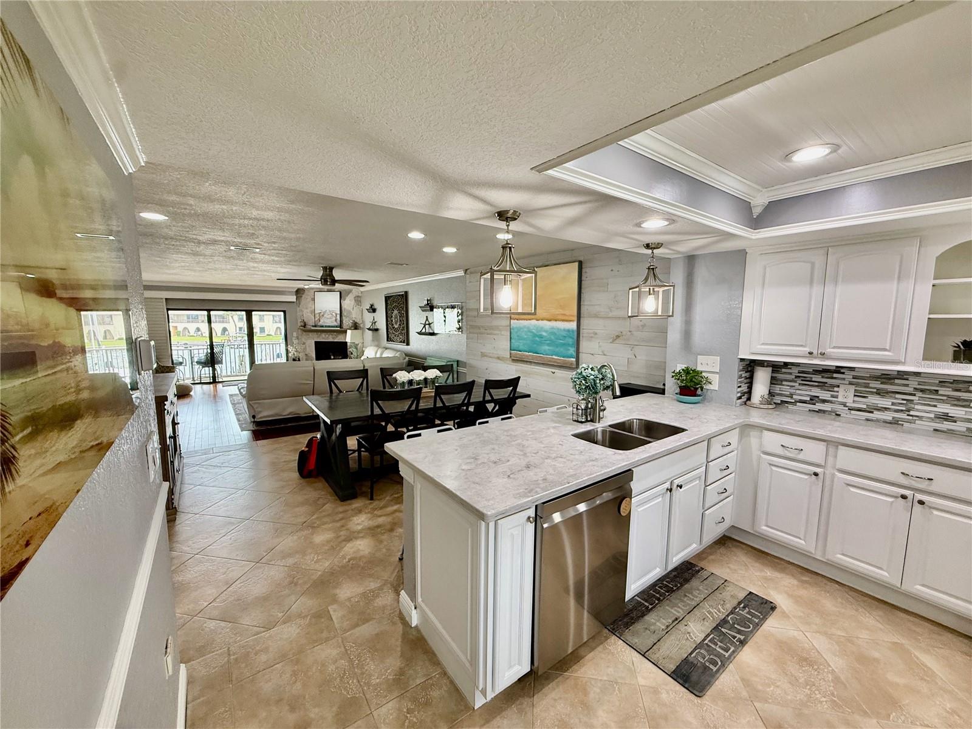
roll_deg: +0.3
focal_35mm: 14
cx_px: 486
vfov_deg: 85.7
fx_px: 393
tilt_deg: -6.4
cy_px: 364
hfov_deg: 102.1
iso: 250
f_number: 2.2
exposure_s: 1/120
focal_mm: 2.22
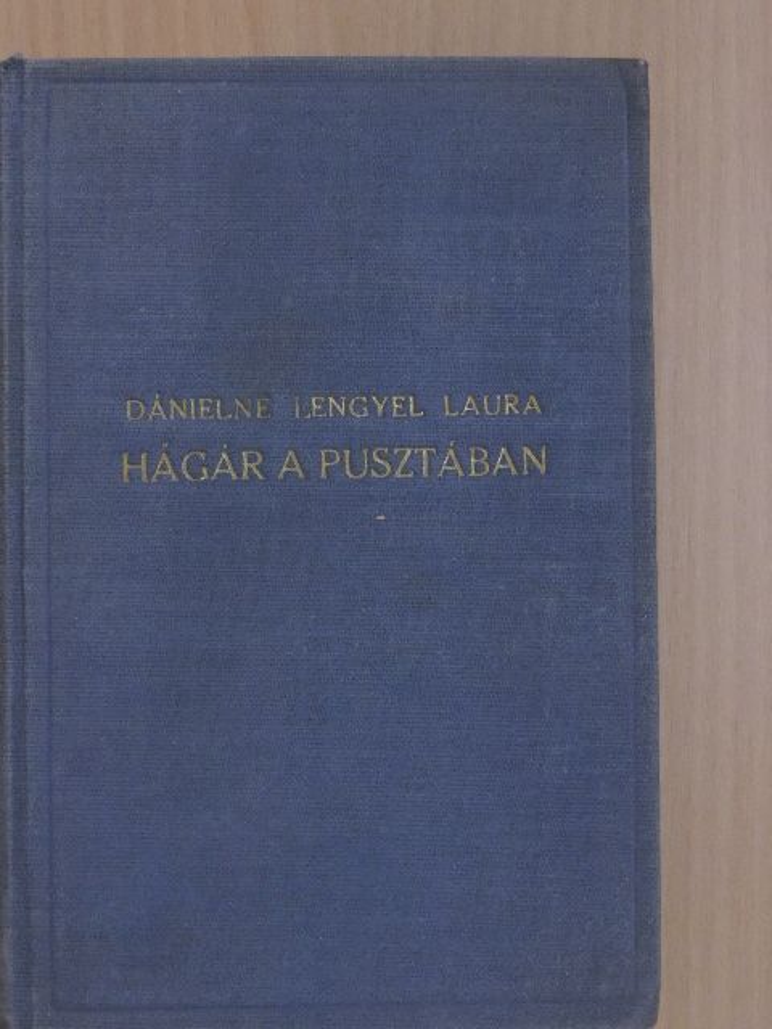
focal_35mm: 70
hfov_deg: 21.0
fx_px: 2082
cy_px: 514
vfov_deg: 27.8
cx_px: 386
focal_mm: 12.4
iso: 1600
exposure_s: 1/100
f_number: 3.9
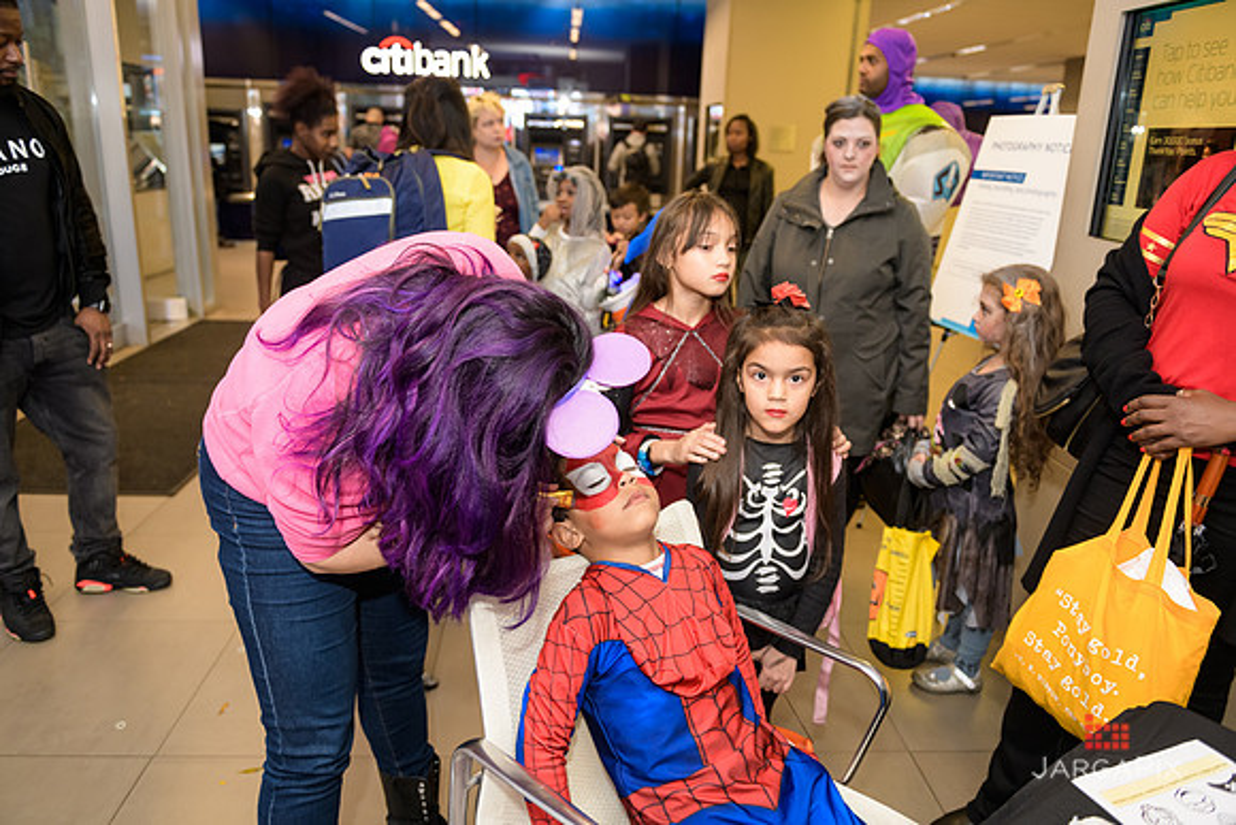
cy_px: 412
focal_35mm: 26
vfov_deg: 49.6
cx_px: 618
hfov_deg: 69.4
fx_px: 893
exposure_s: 1/100
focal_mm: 26
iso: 800
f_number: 3.2
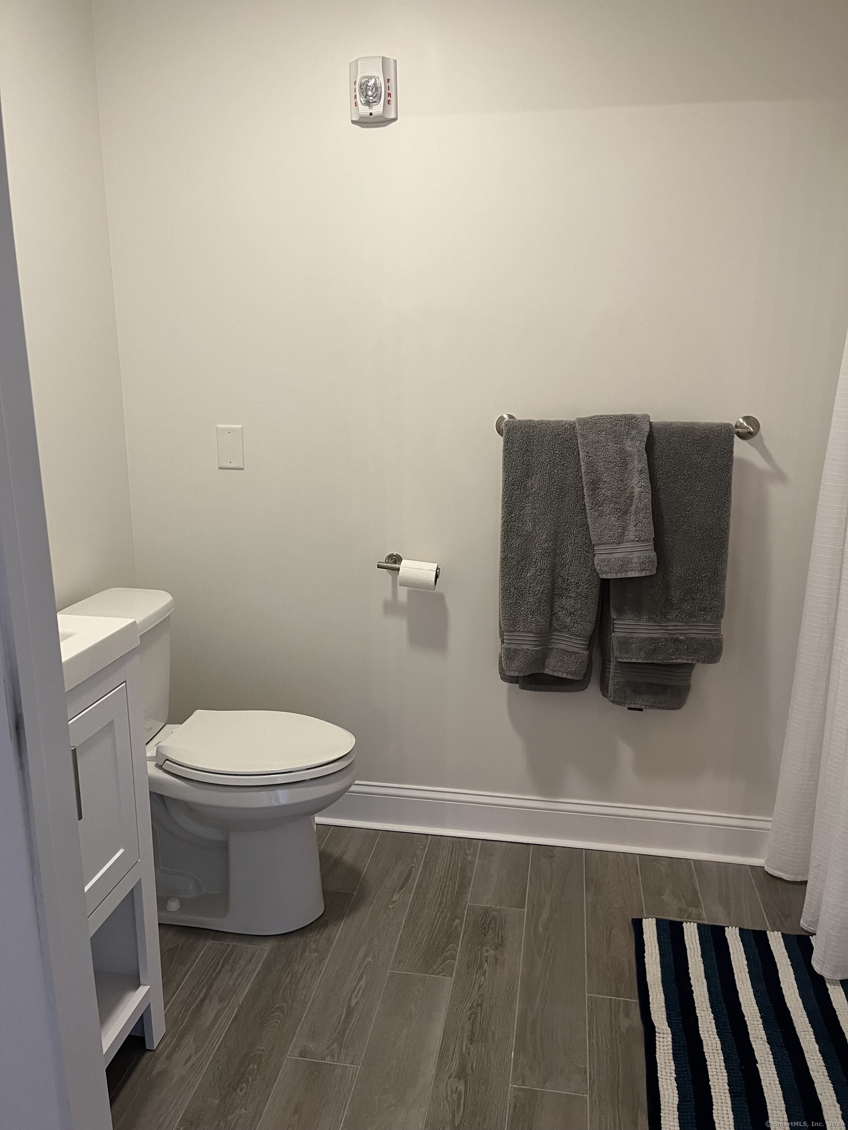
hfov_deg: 53.1
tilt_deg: -13.9
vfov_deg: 67.3
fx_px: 849
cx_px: 424
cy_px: 565
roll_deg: +0.2
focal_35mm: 26
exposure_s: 1/60
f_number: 1.6
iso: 200
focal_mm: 5.1
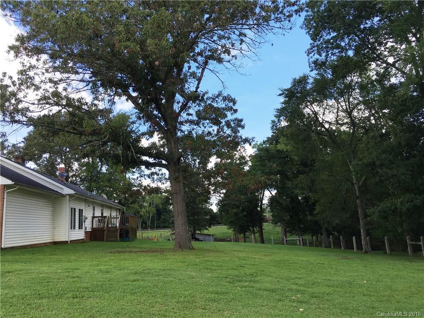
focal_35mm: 29
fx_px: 355
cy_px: 159
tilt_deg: +11.9
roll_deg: +3.2
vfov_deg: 48.2
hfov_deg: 61.7
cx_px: 212
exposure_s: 1/674
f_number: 2.2
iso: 25
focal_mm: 4.15
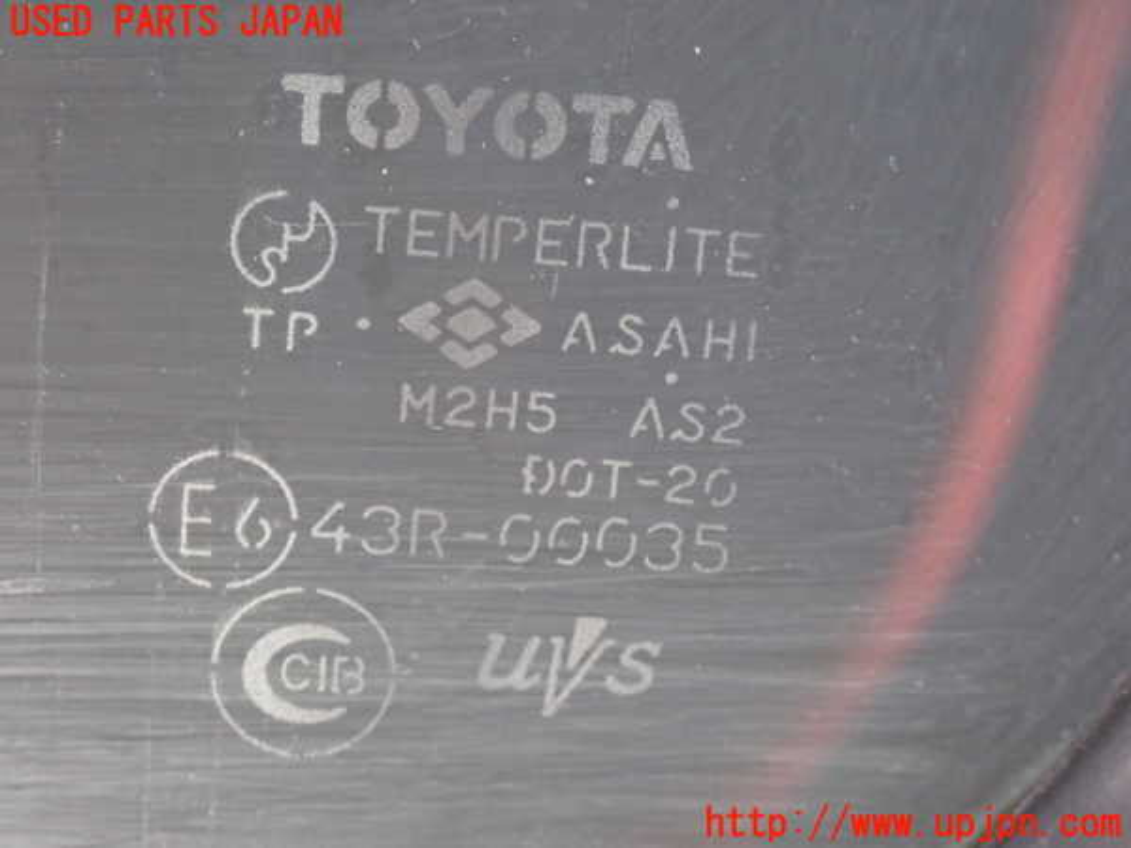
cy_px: 424
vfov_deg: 16.8
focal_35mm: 88
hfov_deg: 22.3
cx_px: 566
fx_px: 2875
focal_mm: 15.66
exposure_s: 1/80
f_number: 4.5
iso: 800
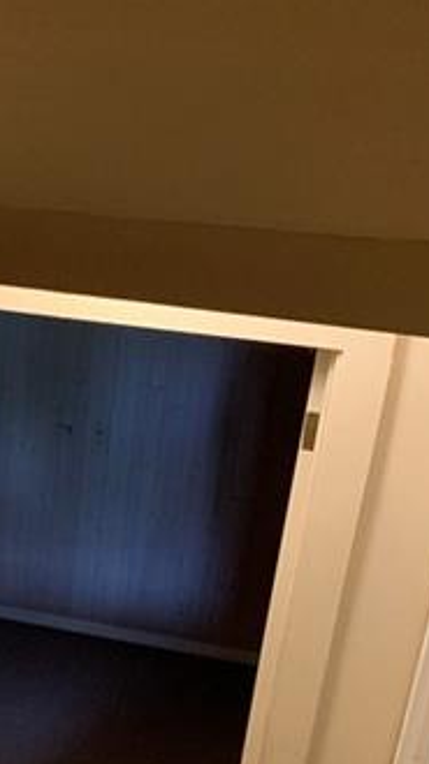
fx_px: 1338
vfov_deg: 30.1
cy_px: 734
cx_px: -21
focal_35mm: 66
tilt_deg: -29.9
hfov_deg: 17.7
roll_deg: -2.2
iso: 500
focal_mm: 4.25
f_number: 1.8
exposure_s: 1/30
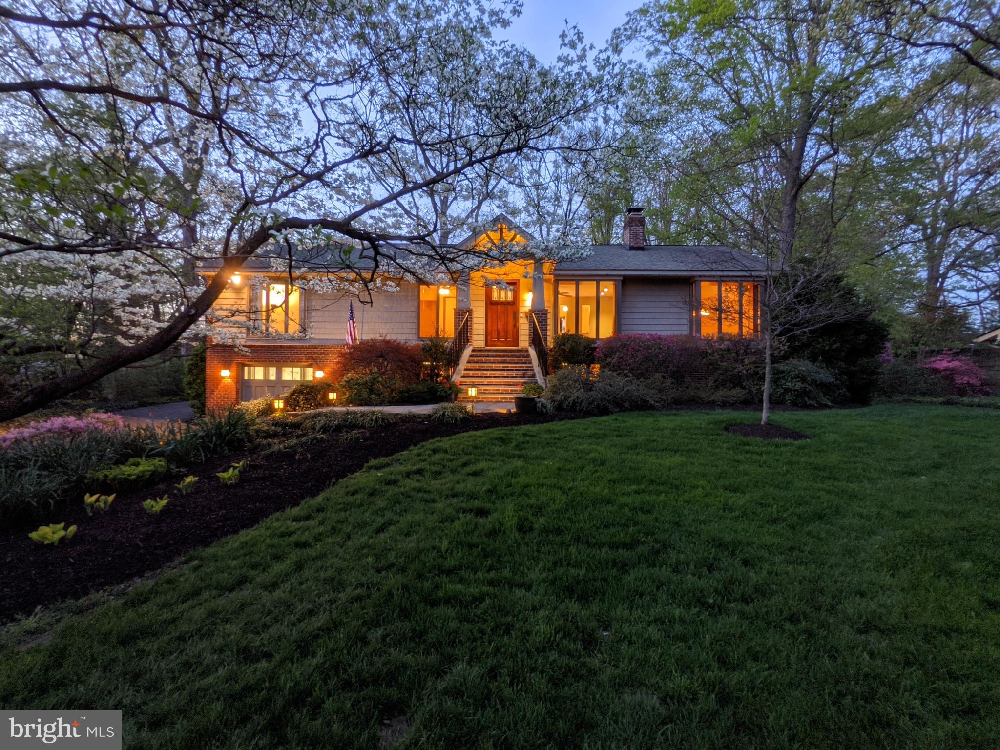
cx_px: 500
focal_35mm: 16
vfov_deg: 78.1
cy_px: 375
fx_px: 462
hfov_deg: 94.5
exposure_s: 1/3.75
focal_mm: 2.22
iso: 58
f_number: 2.2
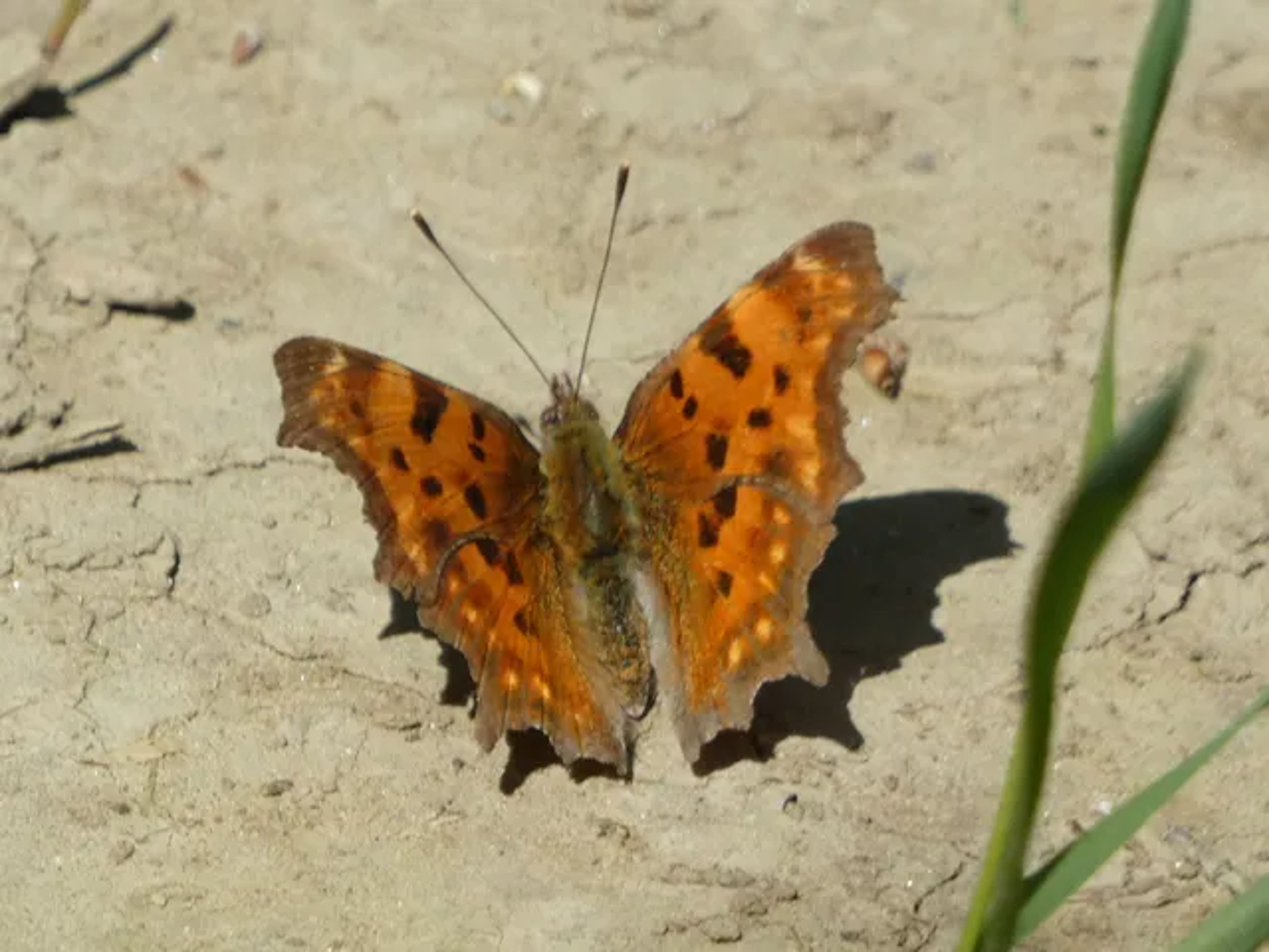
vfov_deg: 1.6
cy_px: 476
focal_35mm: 917
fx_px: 33617
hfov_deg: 2.2
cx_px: 634
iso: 80
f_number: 5.6
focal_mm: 164.2
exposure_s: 1/200
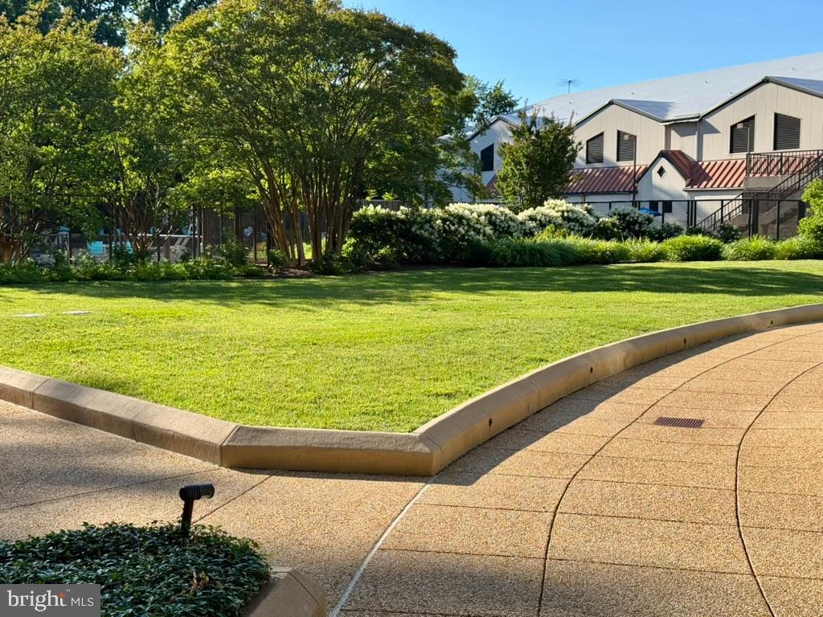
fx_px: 1141
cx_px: 412
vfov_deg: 30.3
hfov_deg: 39.7
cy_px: 308
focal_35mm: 48
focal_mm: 6.76
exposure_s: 1/2110
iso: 64
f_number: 1.78
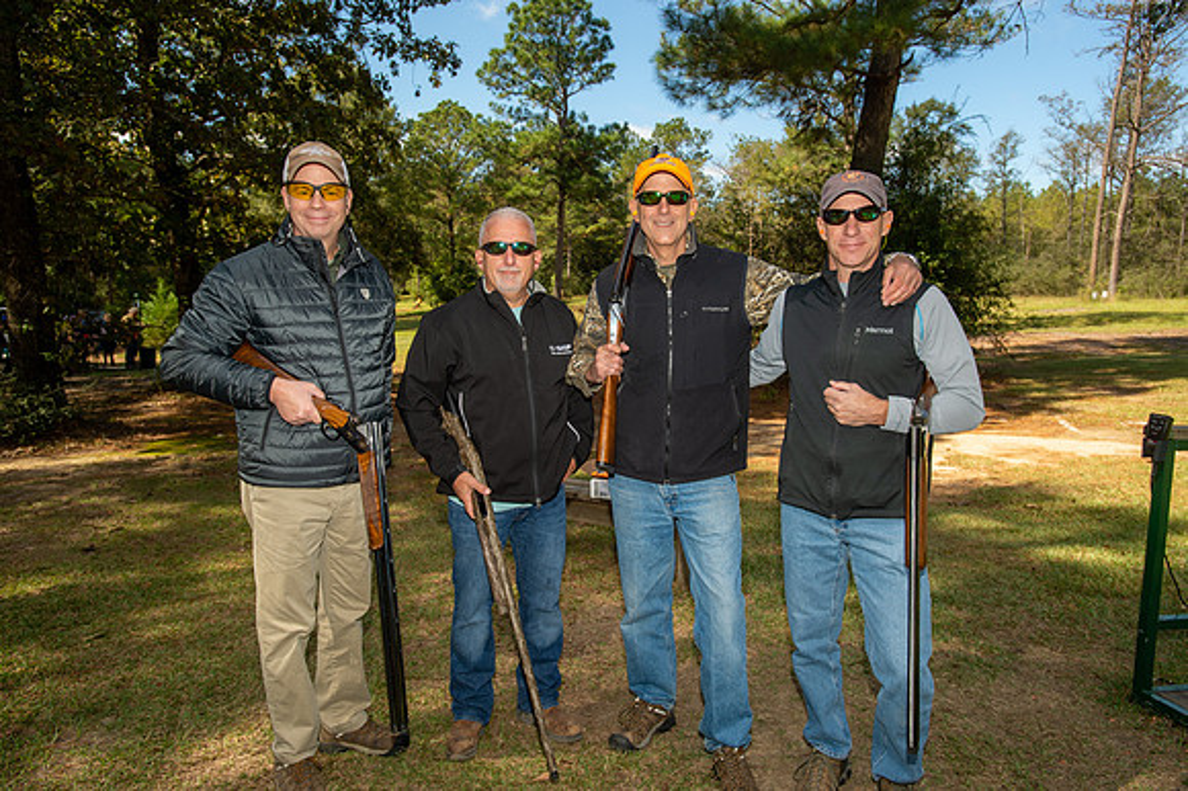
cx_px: 594
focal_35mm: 24
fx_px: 792
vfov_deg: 53.1
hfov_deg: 73.8
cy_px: 396
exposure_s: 1/125
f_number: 6.3
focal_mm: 24
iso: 125
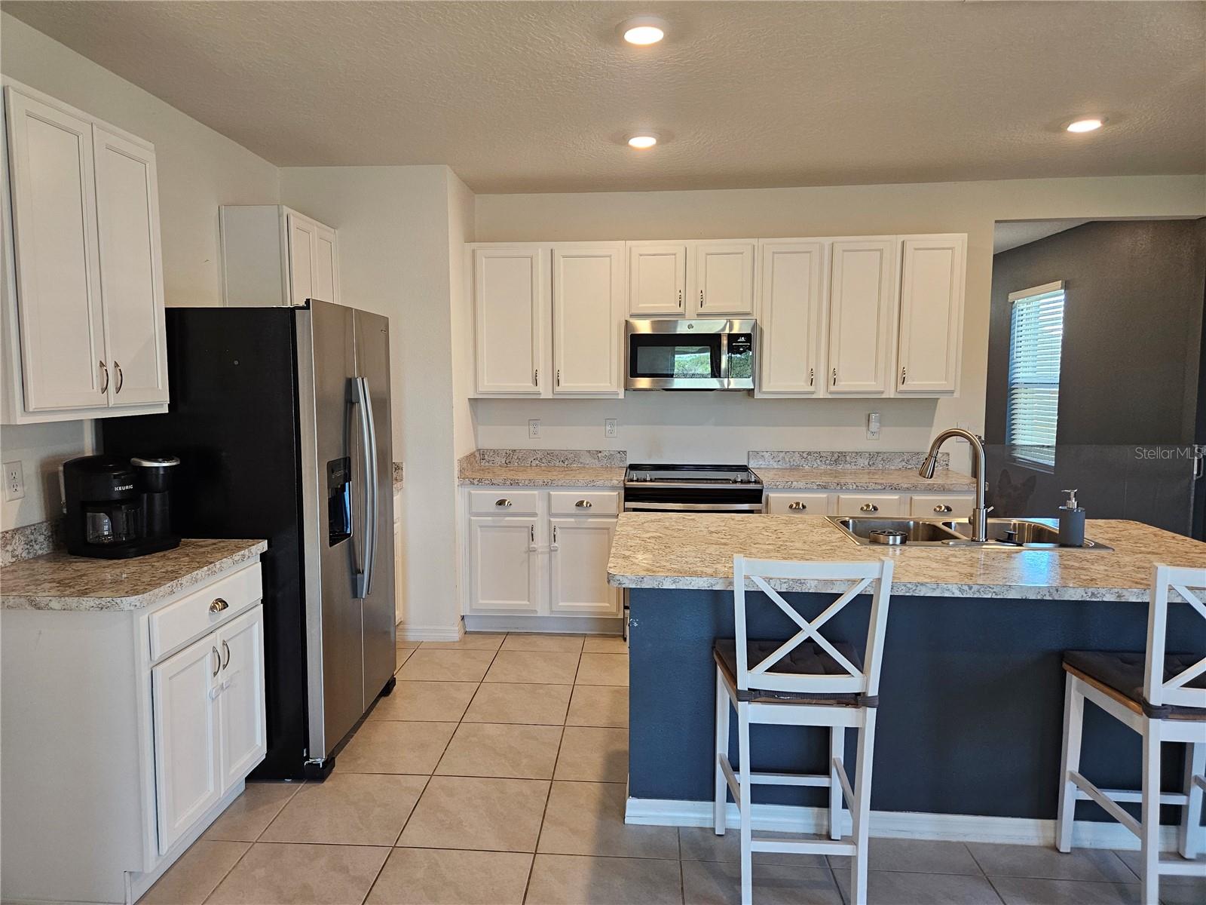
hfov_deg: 73.9
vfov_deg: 58.9
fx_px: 801
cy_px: 452
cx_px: 603
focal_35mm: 23
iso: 200
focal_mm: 5.4
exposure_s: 1/120
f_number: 1.8
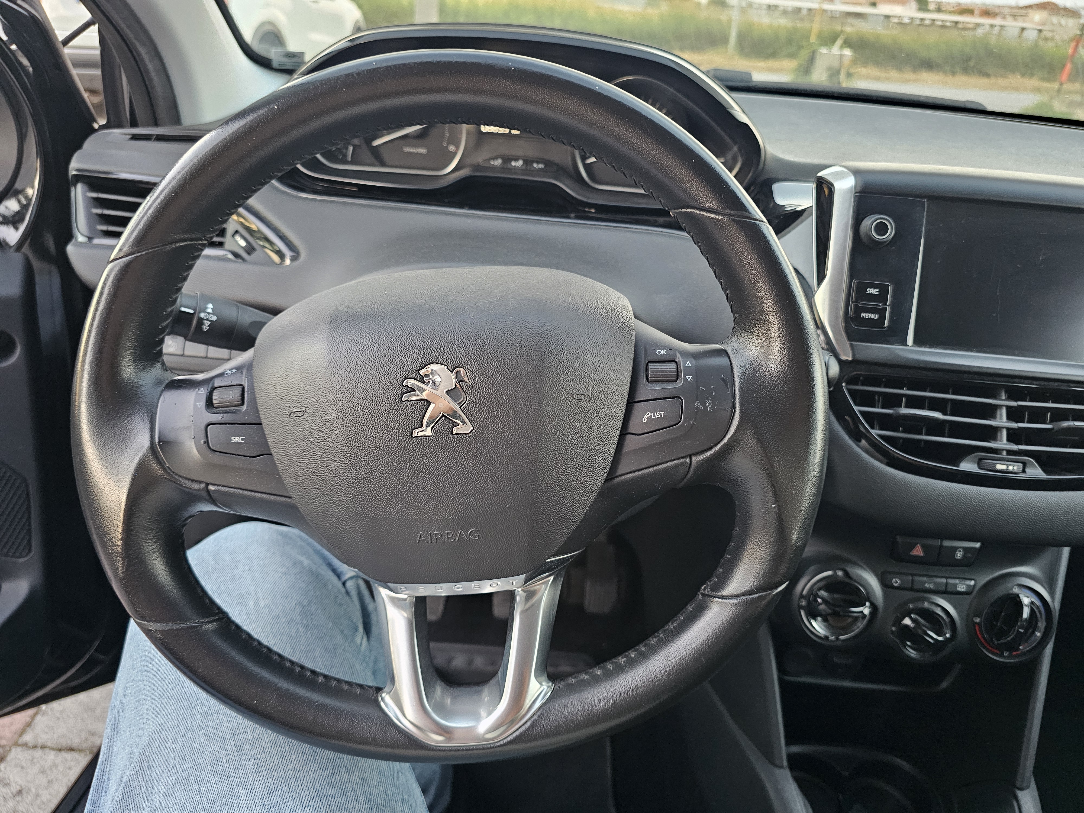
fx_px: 720
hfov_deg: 73.9
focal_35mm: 23
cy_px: 406
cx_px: 542
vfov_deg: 58.9
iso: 640
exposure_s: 1/33.3
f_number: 1.7
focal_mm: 6.3
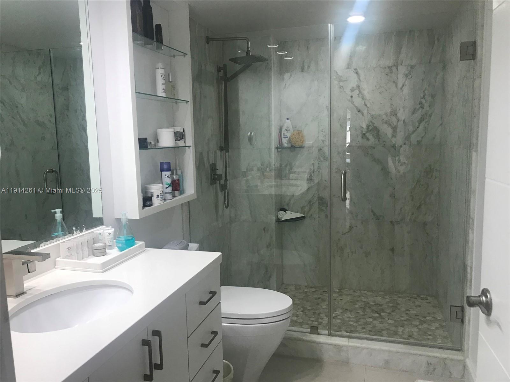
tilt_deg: -7.6
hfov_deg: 63.4
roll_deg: +1.0
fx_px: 413
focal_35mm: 28
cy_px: 191
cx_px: 255
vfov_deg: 49.7
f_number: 1.8
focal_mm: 3.99
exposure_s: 1/40
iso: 25
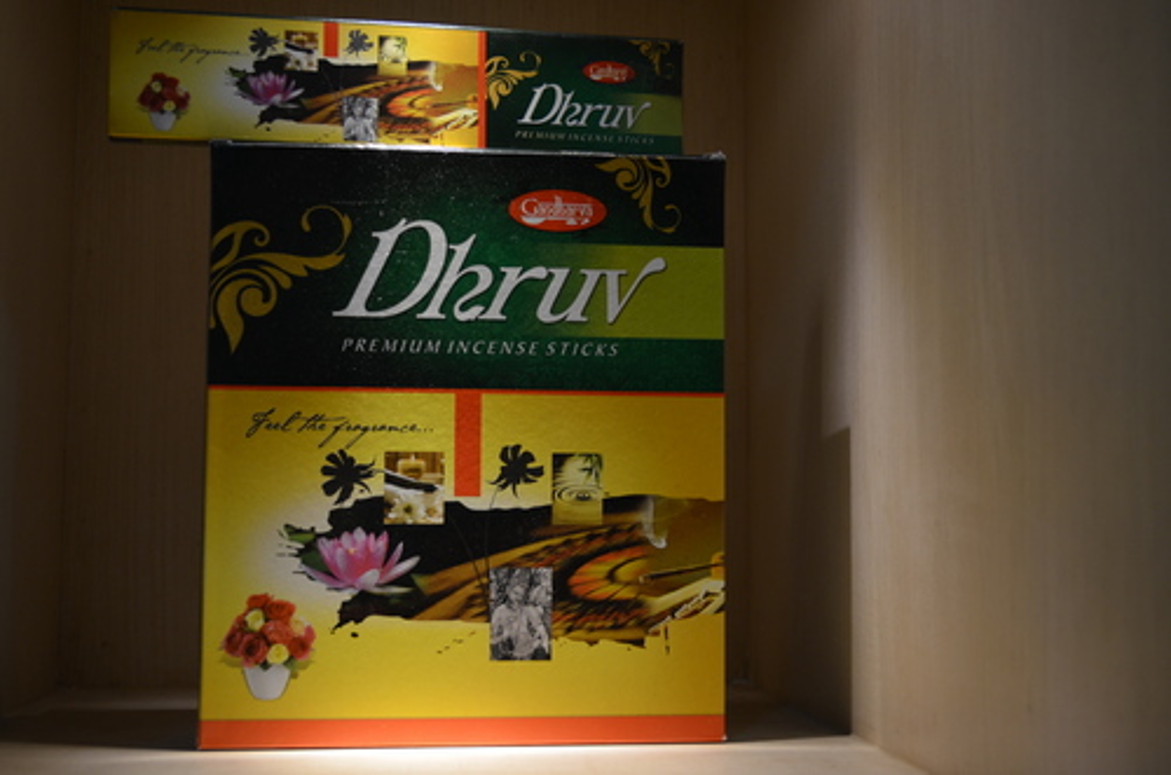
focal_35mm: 48
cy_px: 388
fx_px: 1558
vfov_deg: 27.9
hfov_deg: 41.2
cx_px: 586
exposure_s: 1/60
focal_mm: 32
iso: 450
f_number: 4.8
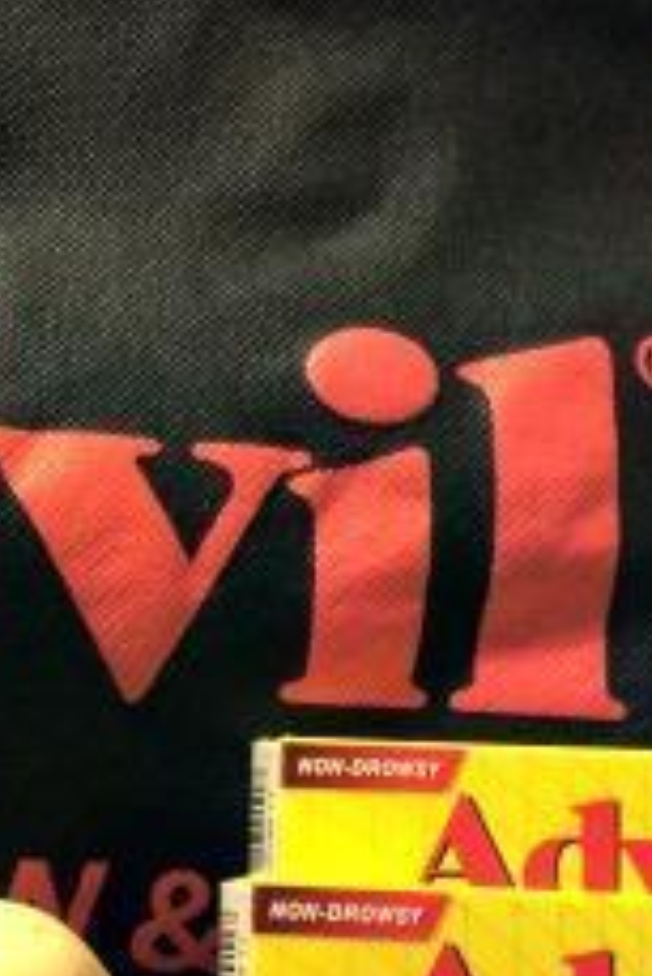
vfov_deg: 25.3
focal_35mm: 79
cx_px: -192
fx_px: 2143
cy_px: 750
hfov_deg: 16.4
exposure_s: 1/4
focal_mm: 4.15
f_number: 2.2
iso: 80
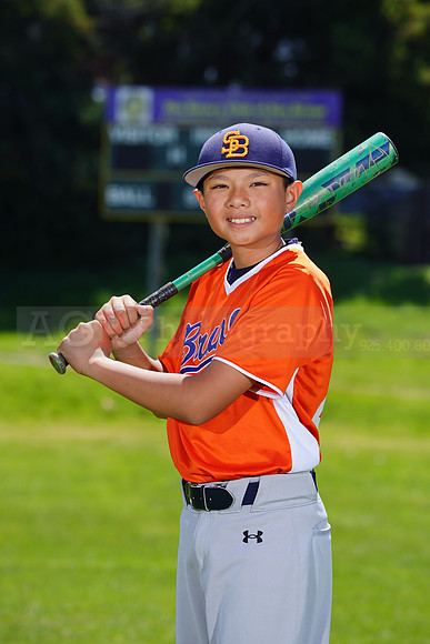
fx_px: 3796
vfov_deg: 9.7
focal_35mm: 212
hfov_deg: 6.5
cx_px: 215
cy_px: 322
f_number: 8
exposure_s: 1/250
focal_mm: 212
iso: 100
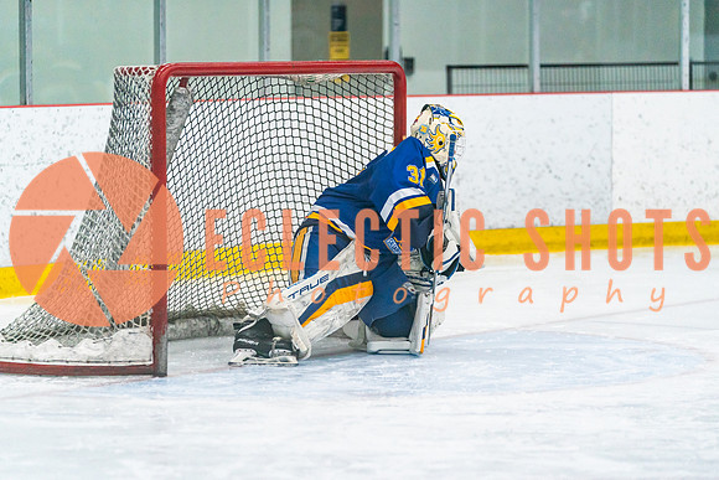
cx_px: 359
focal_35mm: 179
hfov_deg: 11.5
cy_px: 281
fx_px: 3567
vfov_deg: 7.7
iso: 3200
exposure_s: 1/1250
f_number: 2.8
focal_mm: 150
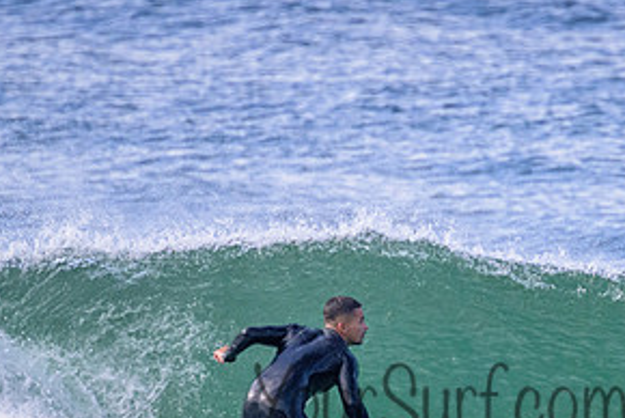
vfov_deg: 0.9
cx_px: 476
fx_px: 27770
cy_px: 378
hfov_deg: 1.3
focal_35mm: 1598
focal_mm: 800
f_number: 11
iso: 3600
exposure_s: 1/2000
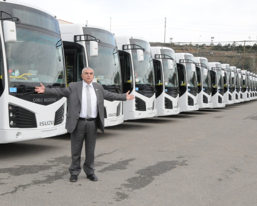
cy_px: 103
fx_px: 418
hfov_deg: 34.1
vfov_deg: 27.6
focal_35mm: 55
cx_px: 112
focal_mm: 32
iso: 3200
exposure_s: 1/250
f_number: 25
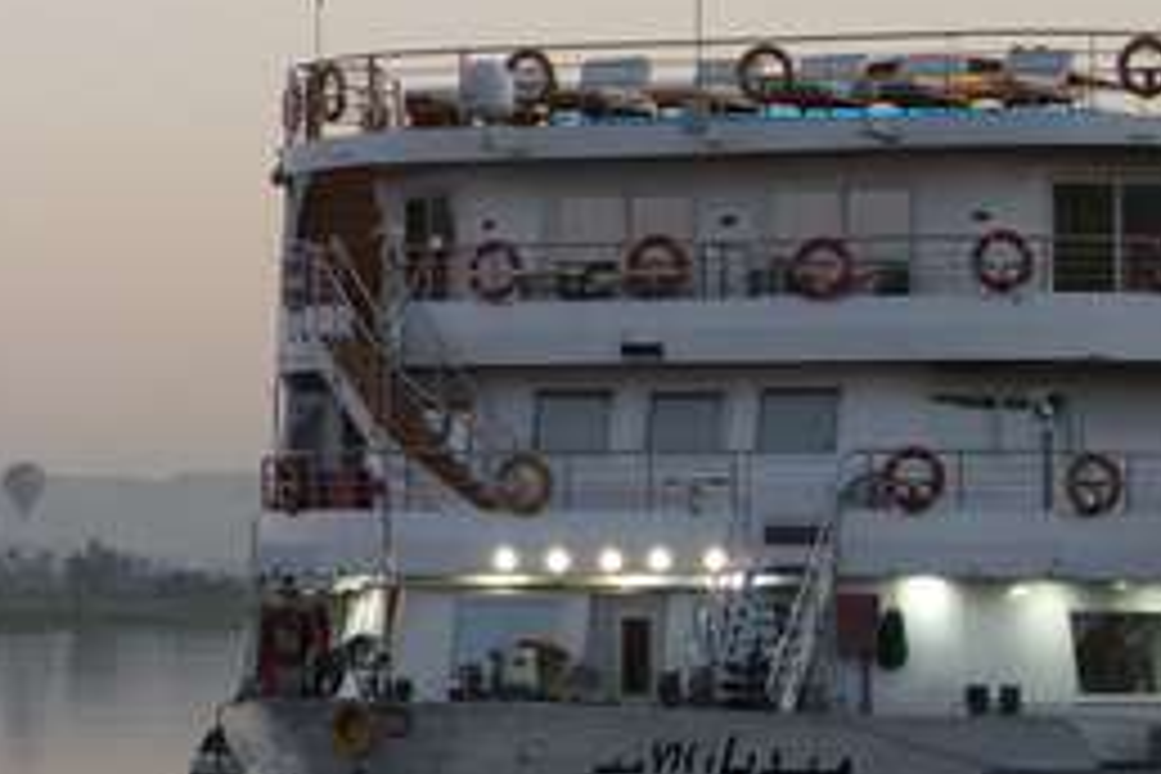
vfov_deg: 6.2
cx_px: -315
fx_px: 7191
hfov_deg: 9.1
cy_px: 414
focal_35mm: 223
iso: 640
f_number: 4.5
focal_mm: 50
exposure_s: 1/125
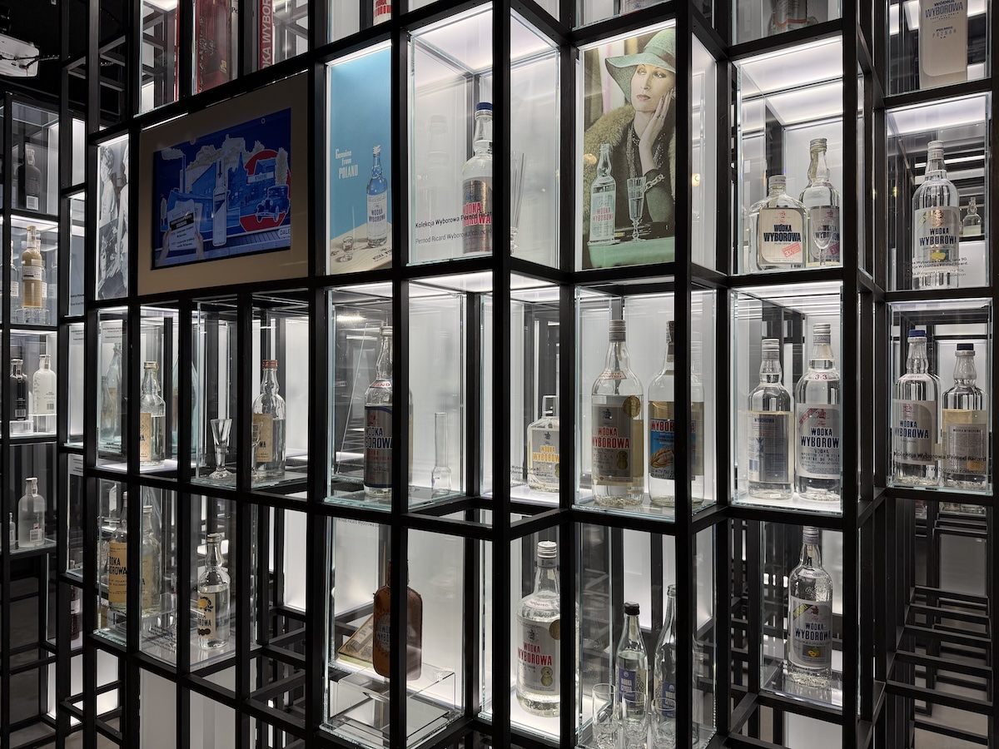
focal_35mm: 24
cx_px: 500
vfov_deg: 56.8
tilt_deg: +0.0
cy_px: 374
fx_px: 693
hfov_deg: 71.6
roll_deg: +0.1
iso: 80
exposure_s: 1/122
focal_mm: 6.76
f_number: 1.78
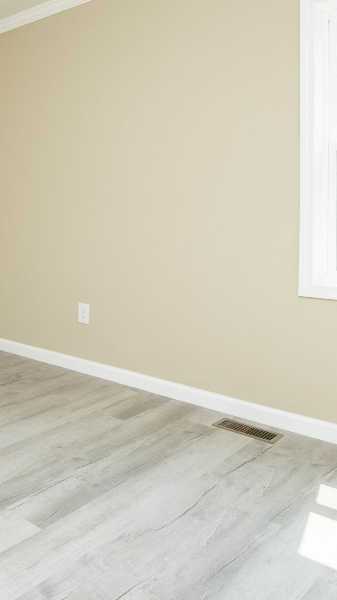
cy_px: 219
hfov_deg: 32.0
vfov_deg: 58.6
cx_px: -21
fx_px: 524
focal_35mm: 33
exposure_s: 1/125
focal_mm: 16
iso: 400
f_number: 9
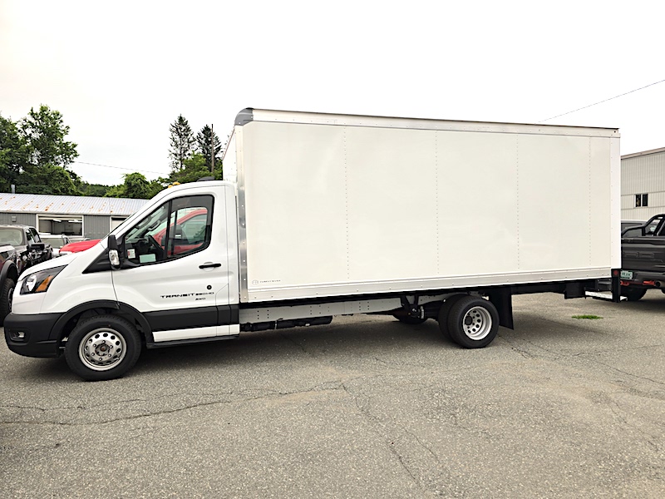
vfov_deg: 58.9
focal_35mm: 23
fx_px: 442
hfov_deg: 73.9
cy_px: 250
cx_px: 332
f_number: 1.7
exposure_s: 1/180
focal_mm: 6.3
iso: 16
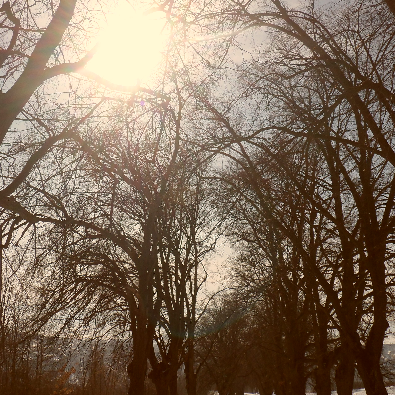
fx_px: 529
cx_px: 162
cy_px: 159
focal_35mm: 41
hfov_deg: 40.8
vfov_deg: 40.7
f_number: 9.2
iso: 80
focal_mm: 4.9
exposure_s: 1/350
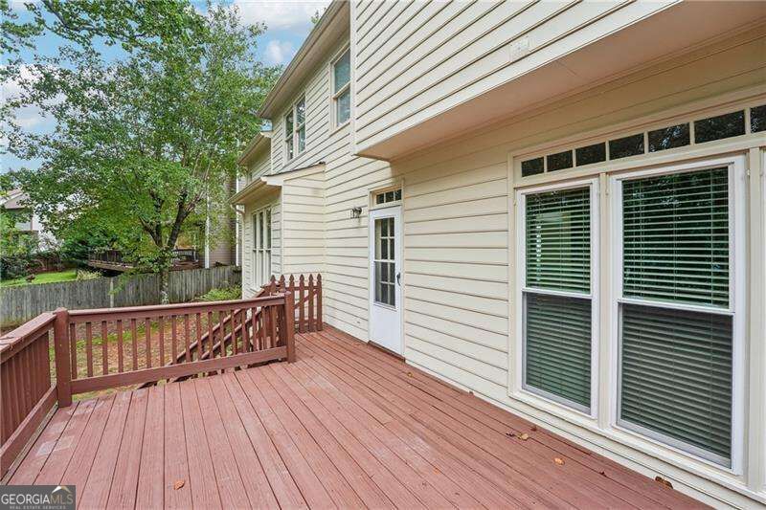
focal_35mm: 14
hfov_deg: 104.3
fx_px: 298
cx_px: 383
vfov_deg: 81.2
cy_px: 255
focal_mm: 14
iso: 320
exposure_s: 1/160
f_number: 8
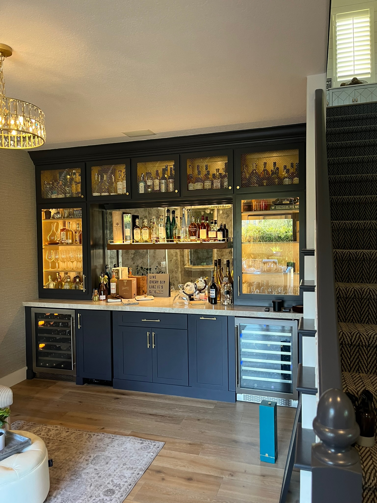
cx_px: 188
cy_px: 252
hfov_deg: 53.1
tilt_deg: -2.2
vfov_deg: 67.3
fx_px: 378
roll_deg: +3.2
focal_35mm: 26
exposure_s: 1/60
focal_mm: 5.1
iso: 200
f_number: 1.6
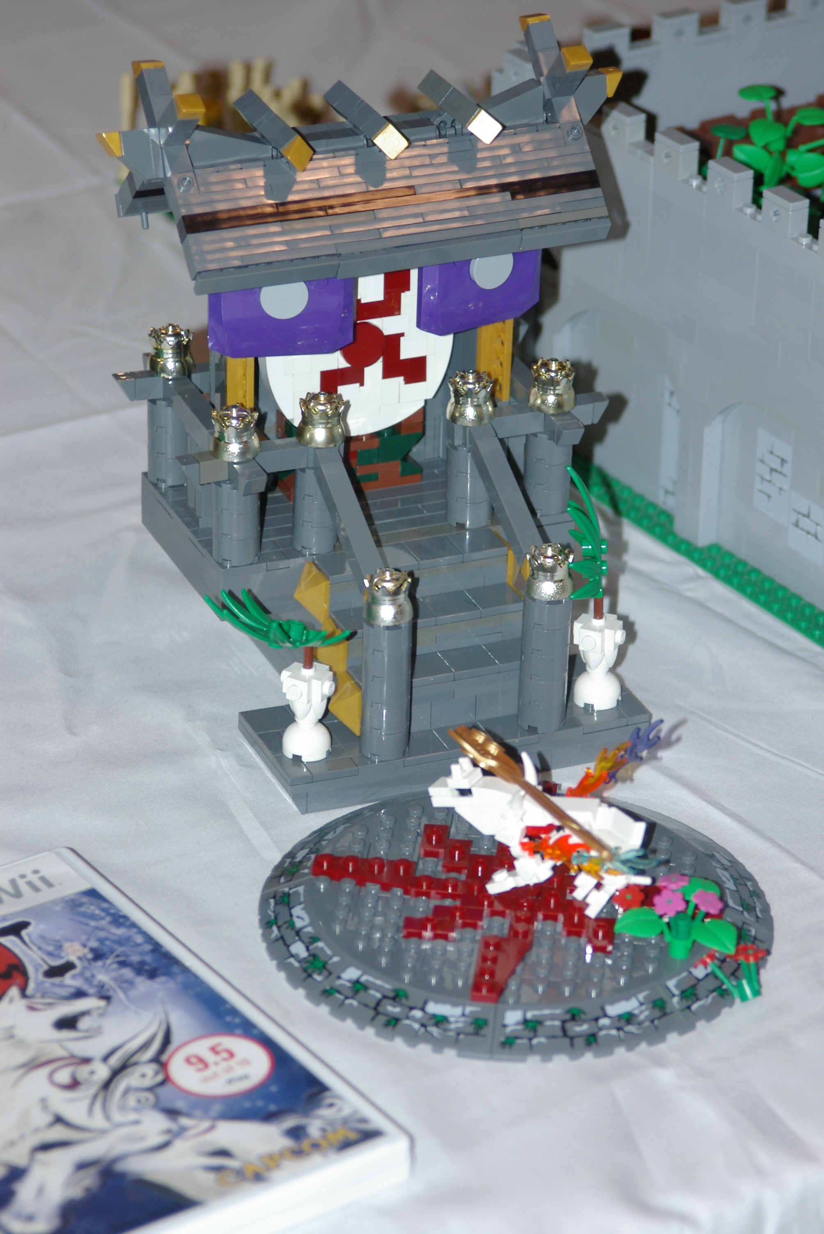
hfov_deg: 10.8
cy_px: 617
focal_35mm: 128
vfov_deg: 16.1
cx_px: 412
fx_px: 4373
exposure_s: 1/90
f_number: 5.6
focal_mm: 85
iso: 400
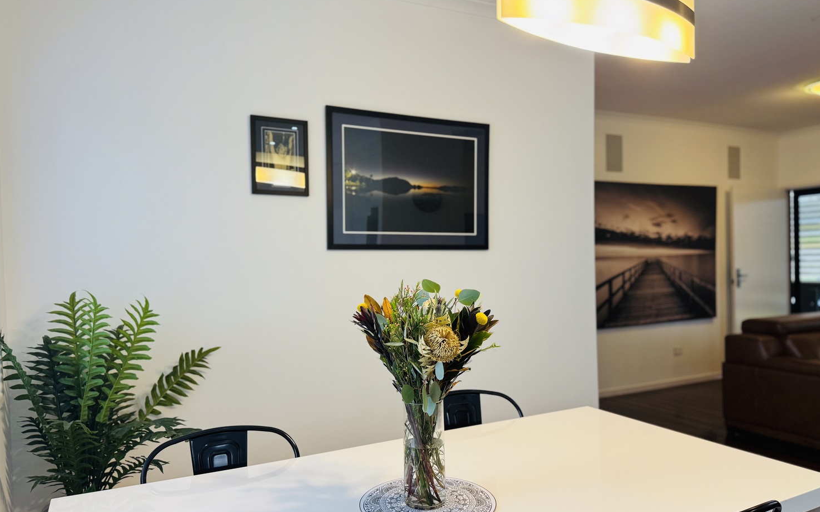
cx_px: 404
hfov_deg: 70.4
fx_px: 581
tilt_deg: -1.4
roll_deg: +1.9
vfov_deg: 47.6
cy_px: 271
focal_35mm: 26
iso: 160
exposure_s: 1/100
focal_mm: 6.76
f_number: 1.78
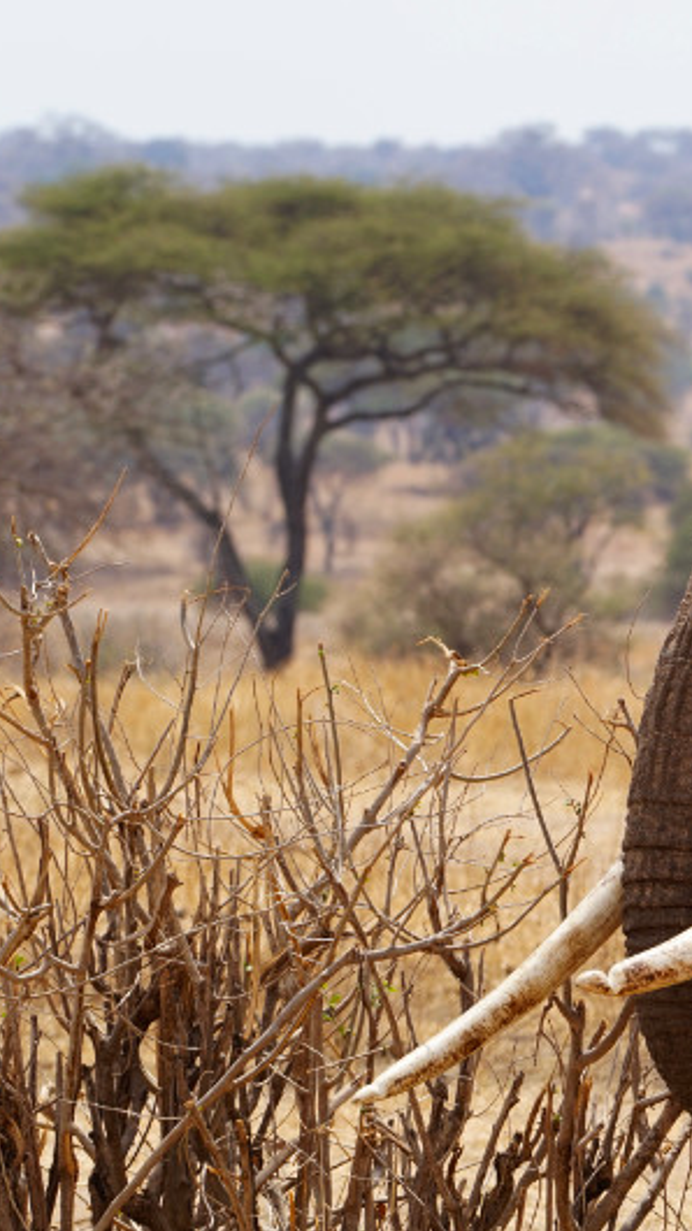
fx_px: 12001
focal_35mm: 368
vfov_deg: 5.9
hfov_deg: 3.3
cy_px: 614
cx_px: 801
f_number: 8
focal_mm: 155
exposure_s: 1/250
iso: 100
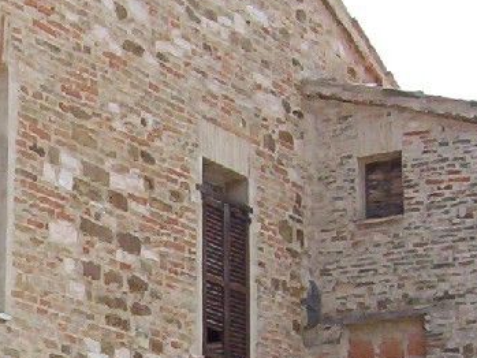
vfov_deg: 12.1
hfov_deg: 15.8
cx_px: -27
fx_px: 1682
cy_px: 328
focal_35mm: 122
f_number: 5.24
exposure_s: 1/466
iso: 100
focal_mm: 5.54
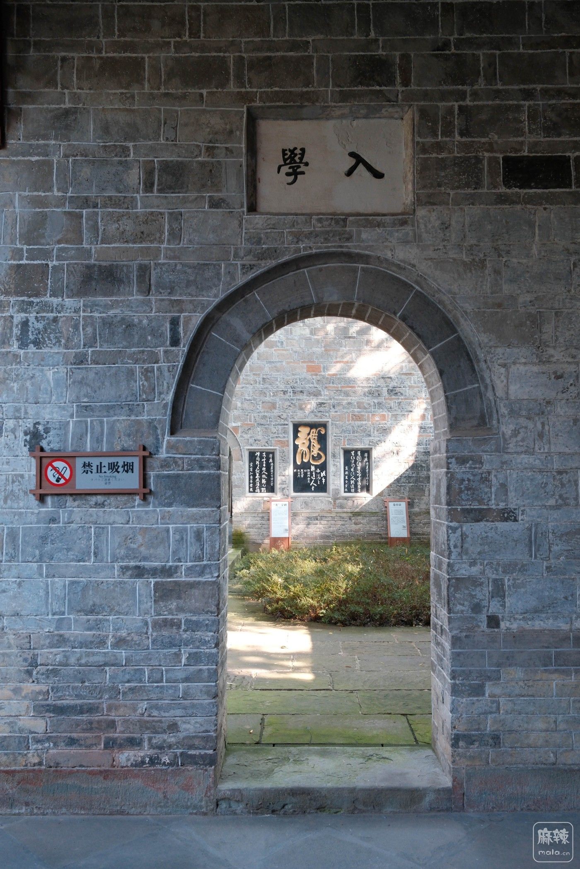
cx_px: 290
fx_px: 701
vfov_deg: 63.7
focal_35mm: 29
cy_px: 434
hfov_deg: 45.0
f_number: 6.4
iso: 1250
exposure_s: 1/100
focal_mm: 19.3
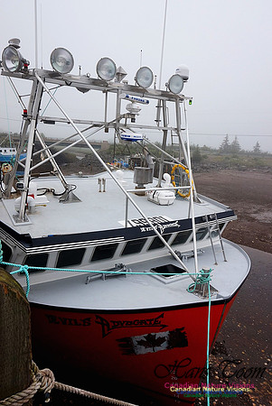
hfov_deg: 53.2
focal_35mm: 24
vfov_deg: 73.7
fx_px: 271
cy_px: 203
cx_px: 136
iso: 800
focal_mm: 16
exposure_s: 1/1000
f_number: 13
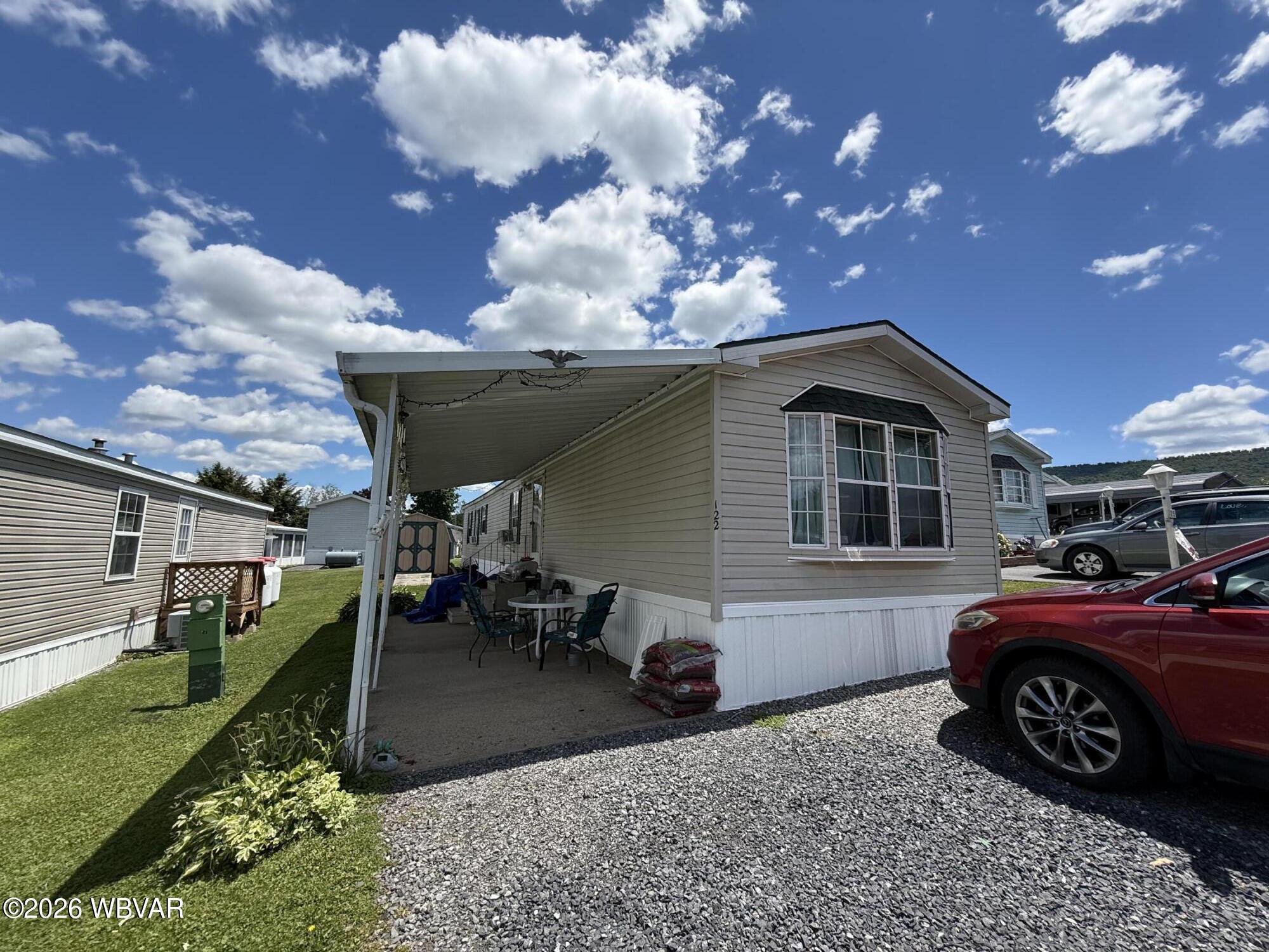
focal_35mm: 14
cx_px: 634
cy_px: 476
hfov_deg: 102.1
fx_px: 513
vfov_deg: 85.7
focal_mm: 2.22
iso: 64
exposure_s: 1/2165
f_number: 2.2
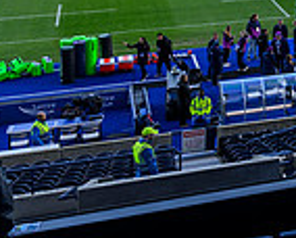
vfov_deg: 15.2
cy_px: -143
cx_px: 557
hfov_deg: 16.7
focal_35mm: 92
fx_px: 807
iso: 500
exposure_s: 1/250
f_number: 6.3
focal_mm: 24
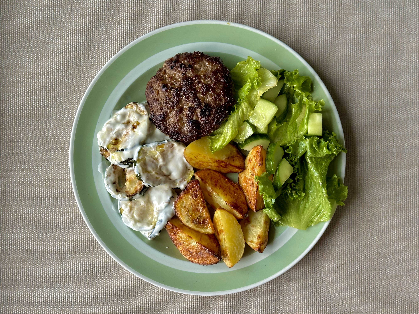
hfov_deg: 39.7
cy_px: 157
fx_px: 581
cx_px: 210
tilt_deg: -86.7
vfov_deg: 30.3
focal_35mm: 48
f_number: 1.78
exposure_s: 1/60
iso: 125
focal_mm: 6.86
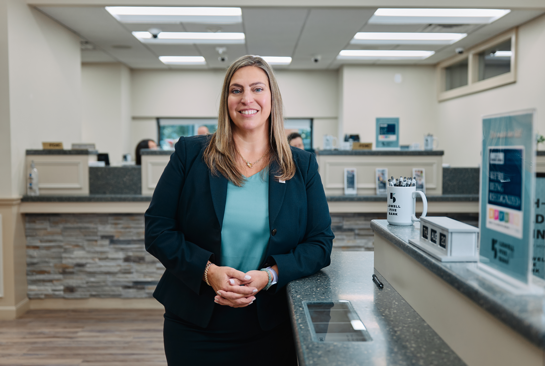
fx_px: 607
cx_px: 272
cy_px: 183
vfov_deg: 33.6
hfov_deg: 48.4
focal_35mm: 40
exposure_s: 1/160
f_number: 2.8
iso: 400
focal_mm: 40
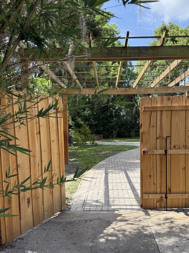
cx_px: 102
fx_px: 248
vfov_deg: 53.8
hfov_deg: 41.8
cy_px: 142
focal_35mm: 34
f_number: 1.78
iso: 100
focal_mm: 6.76
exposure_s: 1/1727
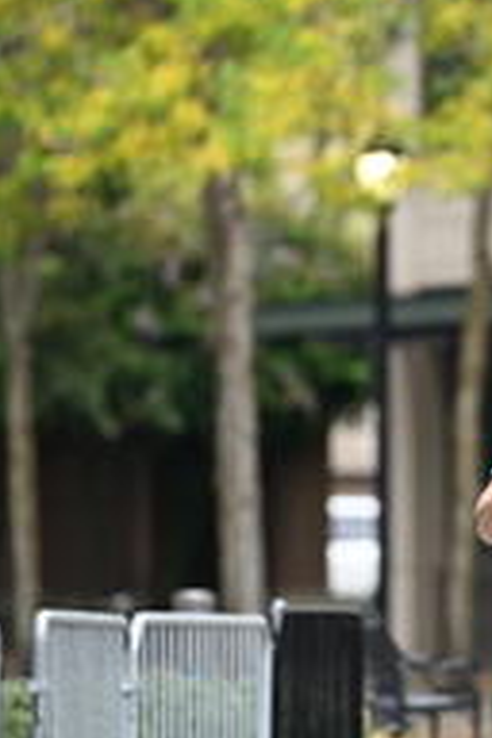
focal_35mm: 573
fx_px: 11746
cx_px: 686
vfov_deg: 3.6
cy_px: 354
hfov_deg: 2.4
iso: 640
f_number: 2.8
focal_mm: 200
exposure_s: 1/1250
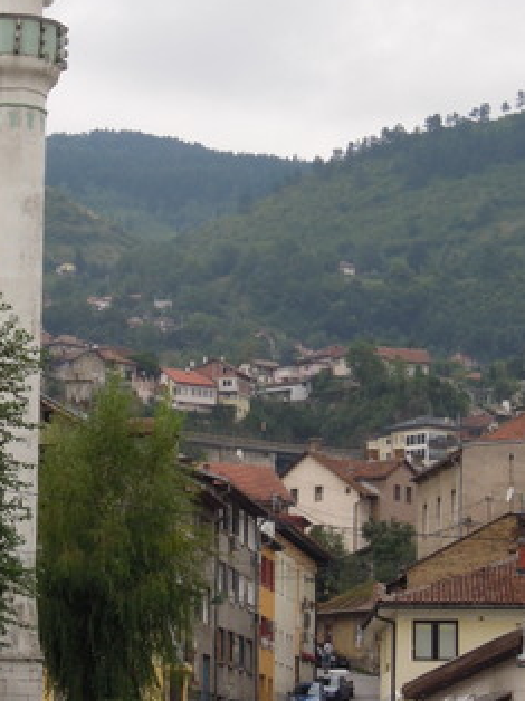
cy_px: 275
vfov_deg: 15.2
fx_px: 2632
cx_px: 203
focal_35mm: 130
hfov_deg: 11.4
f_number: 5
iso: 220
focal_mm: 15.2
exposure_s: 1/100
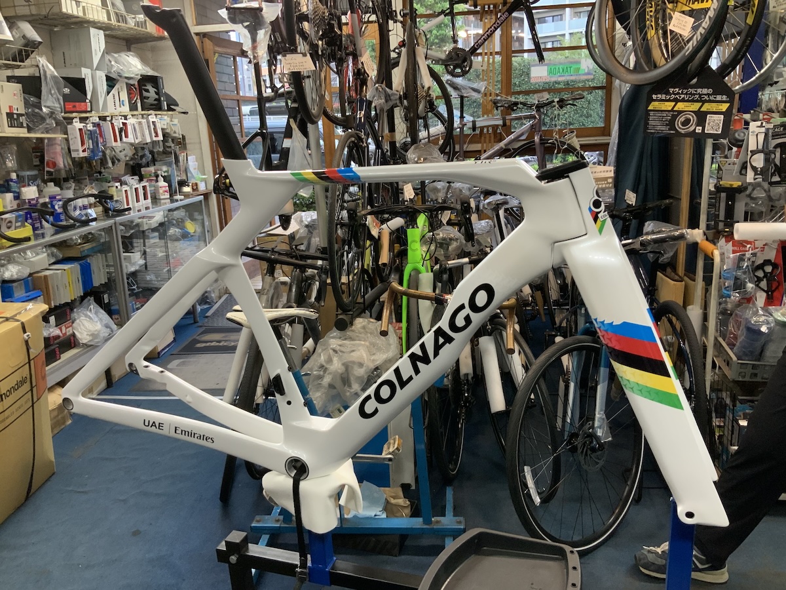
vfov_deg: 48.2
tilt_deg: -15.2
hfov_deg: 61.7
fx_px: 658
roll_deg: +2.7
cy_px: 295
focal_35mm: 29
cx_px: 393
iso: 160
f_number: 1.8
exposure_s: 1/50
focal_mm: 3
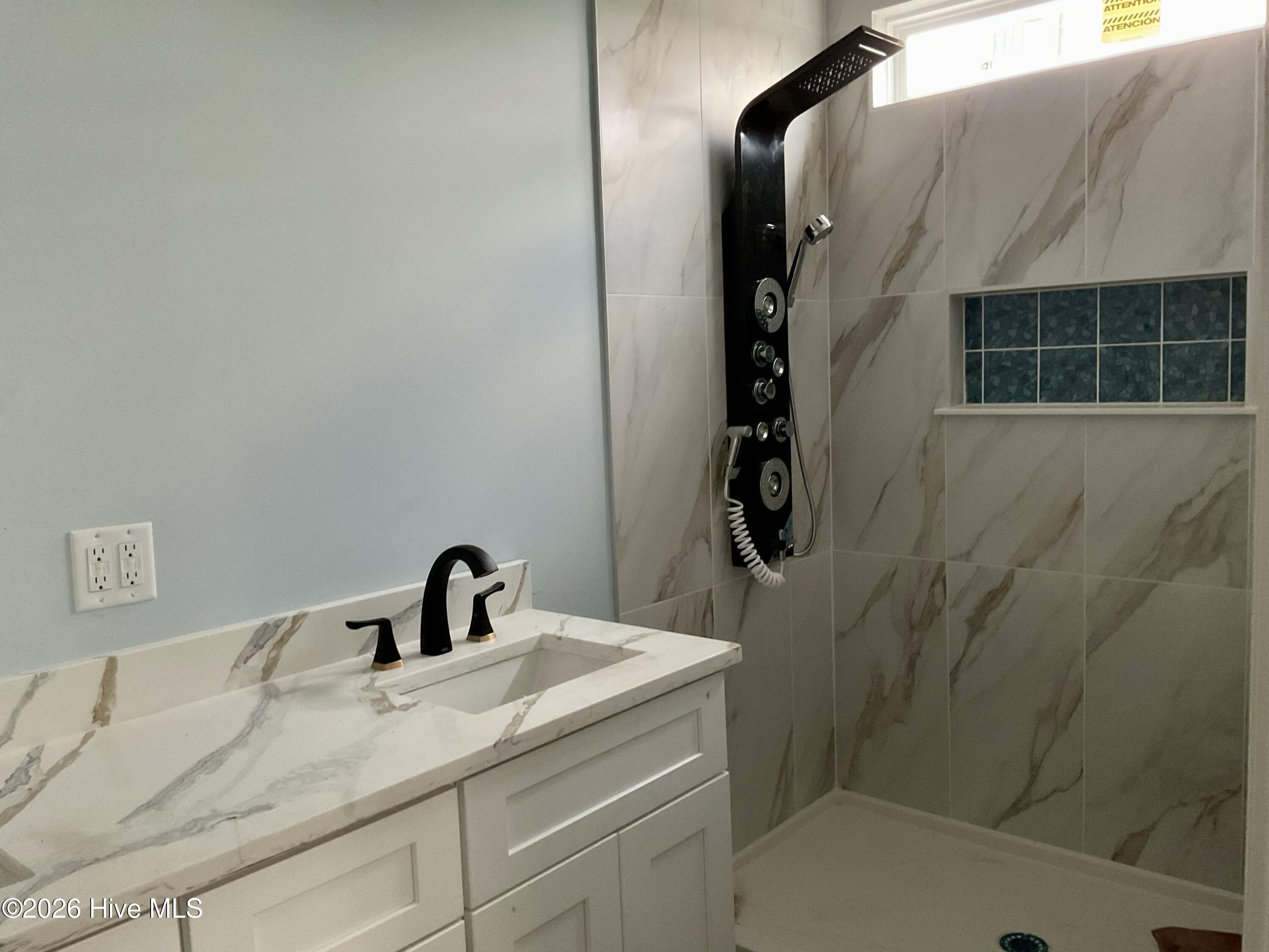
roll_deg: +1.5
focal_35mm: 29
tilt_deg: -5.9
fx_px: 1063
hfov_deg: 61.7
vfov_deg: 48.2
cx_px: 634
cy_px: 476
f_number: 1.8
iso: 250
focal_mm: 3
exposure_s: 1/40
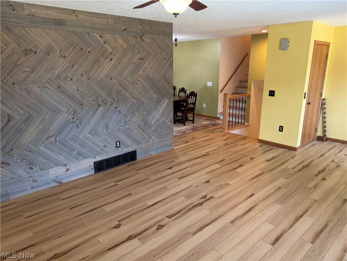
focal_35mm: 24
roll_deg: +0.6
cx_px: 174
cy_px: 130
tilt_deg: -14.9
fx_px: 241
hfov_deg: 71.6
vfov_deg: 56.8
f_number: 1.78
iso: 160
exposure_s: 1/60
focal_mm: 6.76
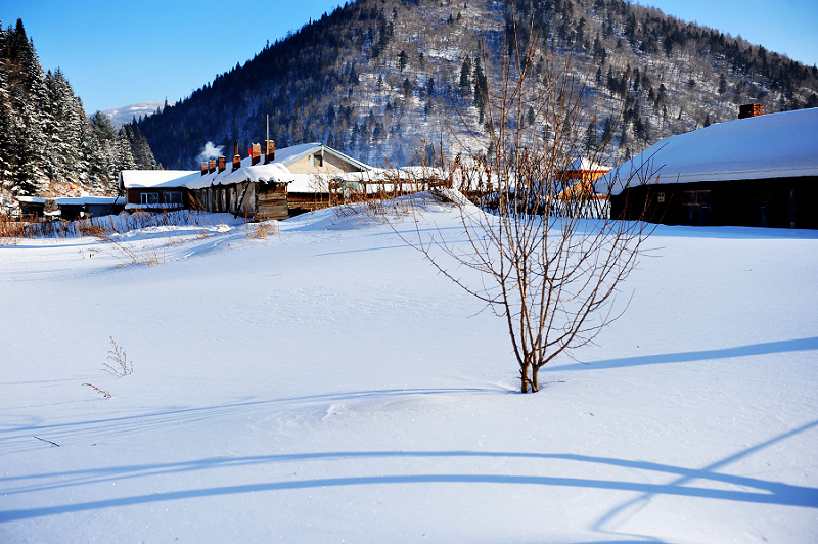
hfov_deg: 53.2
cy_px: 272
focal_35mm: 36
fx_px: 817
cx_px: 409
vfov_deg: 36.8
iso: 400
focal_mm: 36
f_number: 3.5
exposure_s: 1/2000
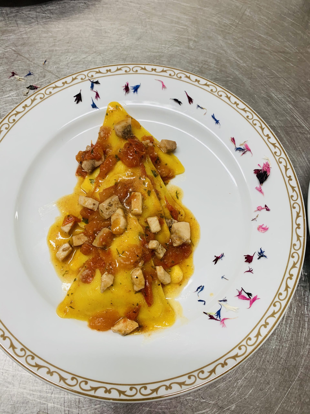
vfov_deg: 67.3
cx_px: 155
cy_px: 207
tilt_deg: -73.8
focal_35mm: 26
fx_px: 310
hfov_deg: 53.1
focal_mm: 4.25
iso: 50
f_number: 1.8
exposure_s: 1/50
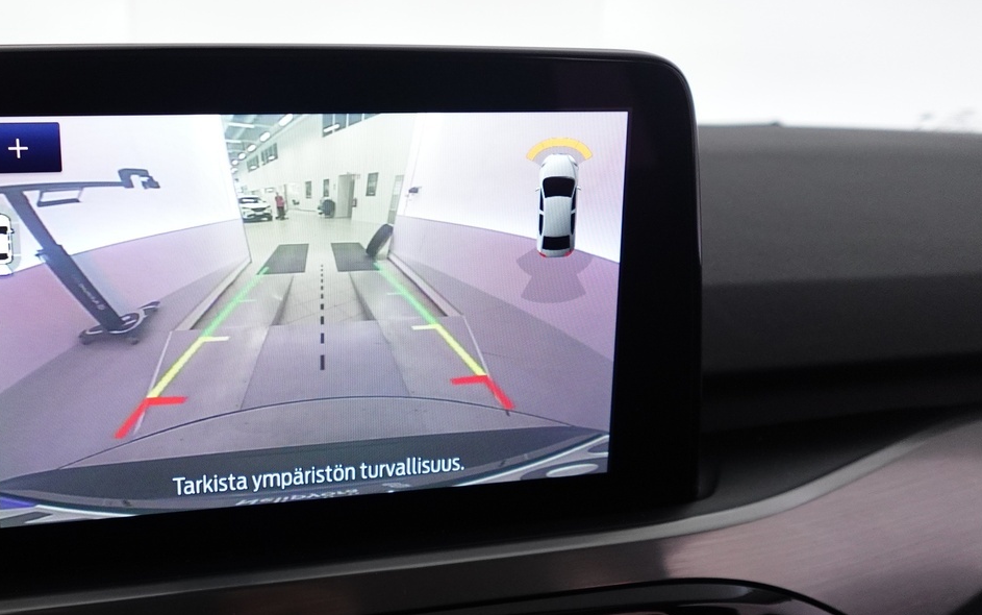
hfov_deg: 53.7
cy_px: 324
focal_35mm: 35
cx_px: 296
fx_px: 937
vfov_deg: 36.3
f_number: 2
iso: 500
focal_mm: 7.6
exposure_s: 1/80
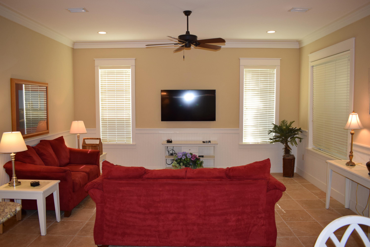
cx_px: 185
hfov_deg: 67.4
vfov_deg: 47.9
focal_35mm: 27
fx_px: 277
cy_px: 124
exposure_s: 1/100
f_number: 5
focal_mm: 18
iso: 800
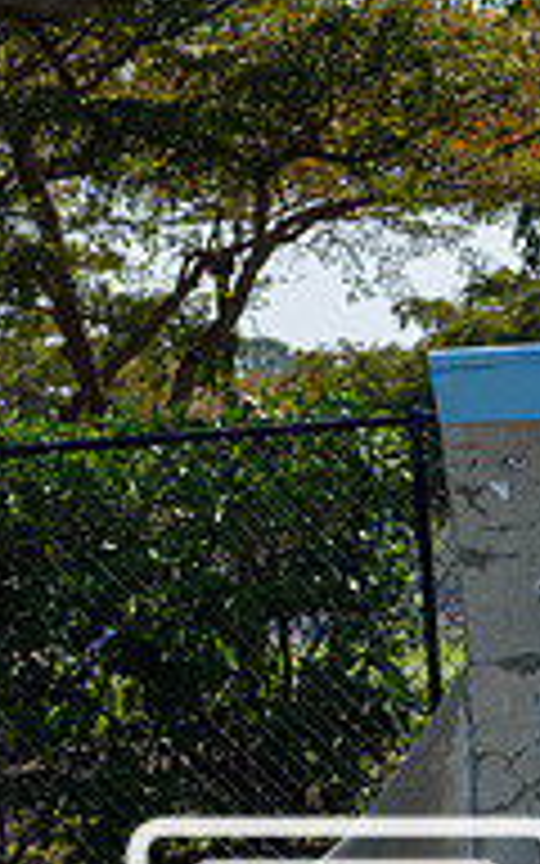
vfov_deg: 6.5
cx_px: 1296
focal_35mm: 323
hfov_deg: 4.0
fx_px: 7606
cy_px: 848
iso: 200
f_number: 7.1
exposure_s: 1/800
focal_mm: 70
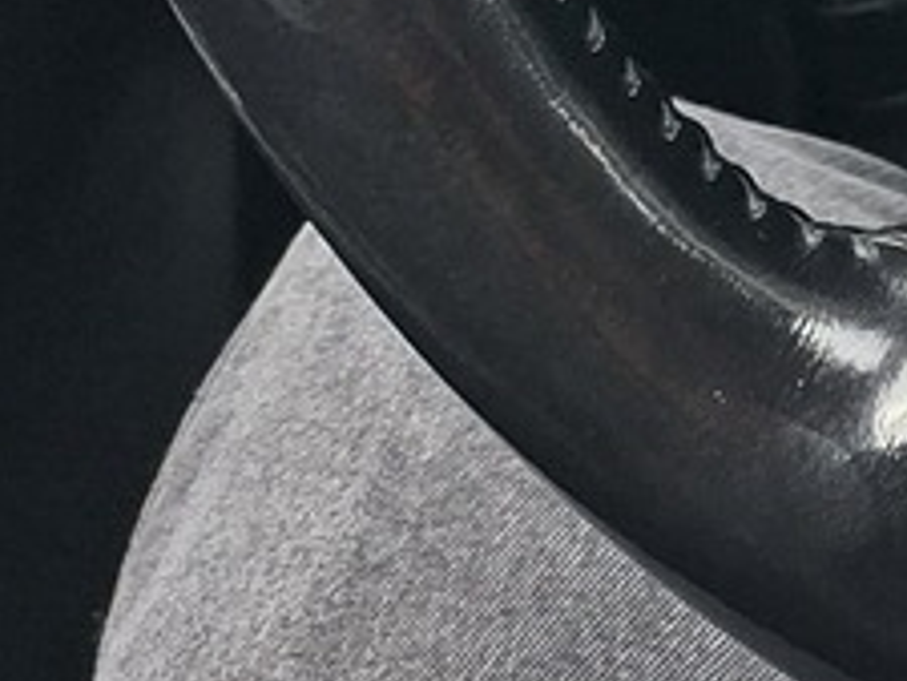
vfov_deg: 8.8
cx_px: 2596
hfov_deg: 10.3
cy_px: -1177
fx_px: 3854
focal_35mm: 147
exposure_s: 1/100
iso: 100
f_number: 1.8
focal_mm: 5.54
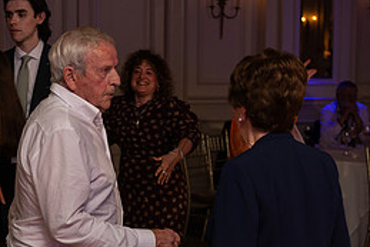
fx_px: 1152
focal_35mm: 112
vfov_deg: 12.2
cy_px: 159
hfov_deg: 18.2
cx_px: 153
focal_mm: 50
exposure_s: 1/160
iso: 500
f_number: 3.5
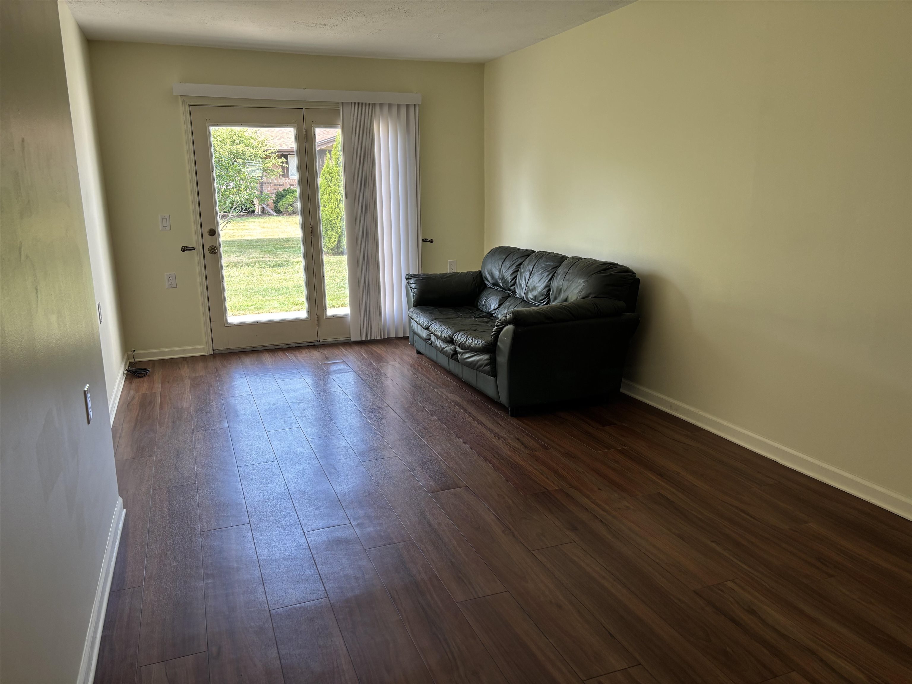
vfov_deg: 53.1
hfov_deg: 67.3
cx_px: 456
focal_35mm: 26
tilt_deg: -12.2
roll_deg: +0.4
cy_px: 342
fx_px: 685
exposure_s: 1/120
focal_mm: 5.96
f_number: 1.6
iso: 64
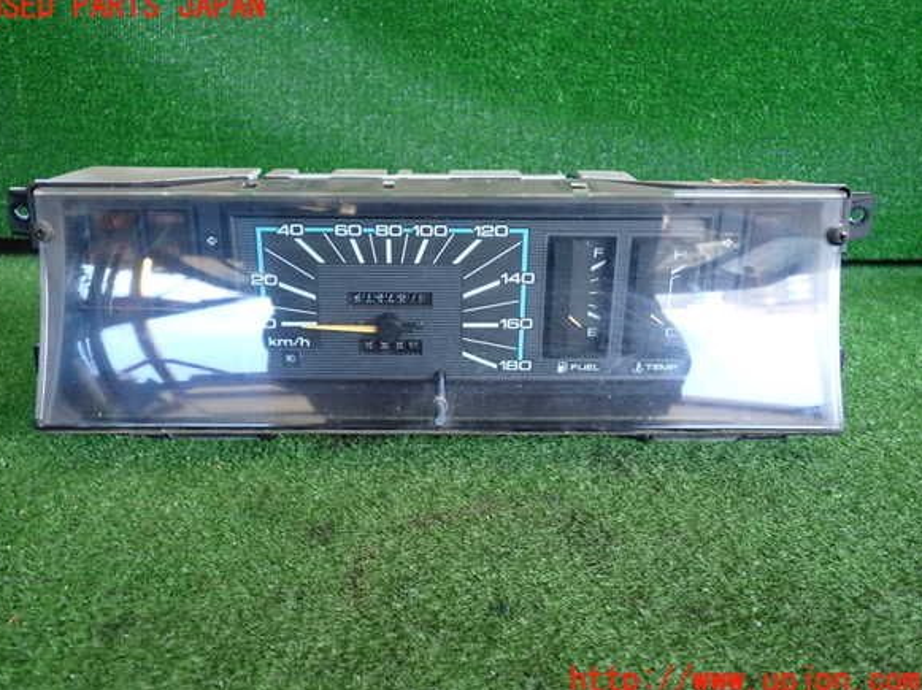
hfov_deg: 58.4
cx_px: 452
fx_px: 825
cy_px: 344
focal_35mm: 31
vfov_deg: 45.4
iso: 200
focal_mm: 5.4
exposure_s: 1/50
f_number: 2.3
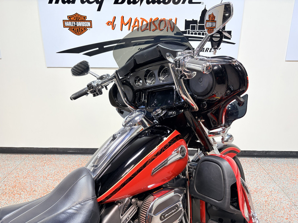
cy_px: 112
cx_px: 149
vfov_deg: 53.1
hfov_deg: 67.3
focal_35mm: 26
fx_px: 224
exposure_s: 1/120
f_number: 1.6
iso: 50
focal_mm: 5.96
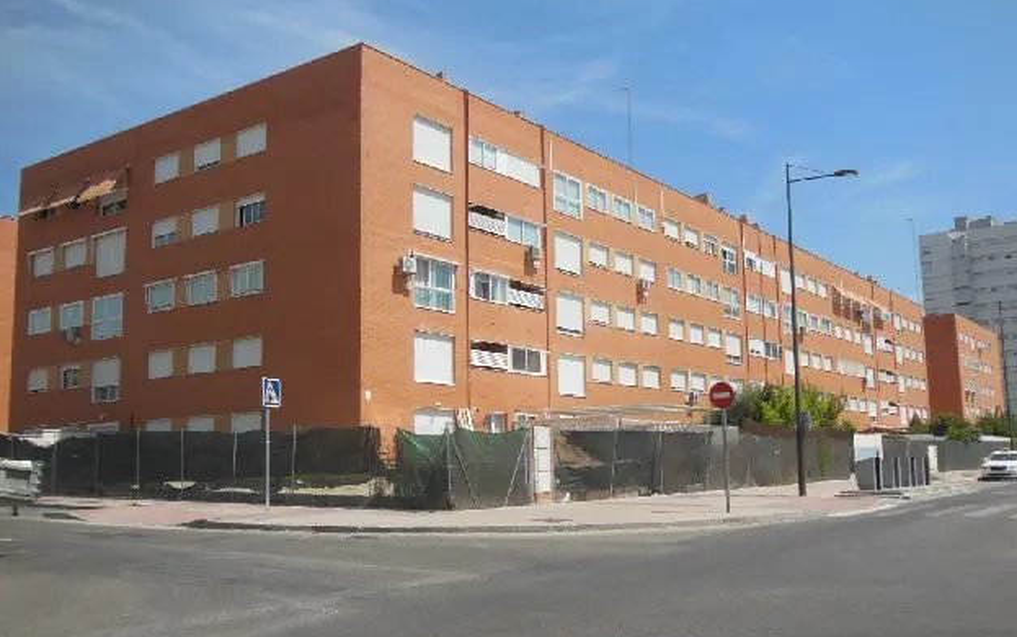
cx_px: 521
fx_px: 1026
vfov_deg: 34.5
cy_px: 340
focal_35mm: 37
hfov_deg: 52.7
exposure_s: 1/1250
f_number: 3.9
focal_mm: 6
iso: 125
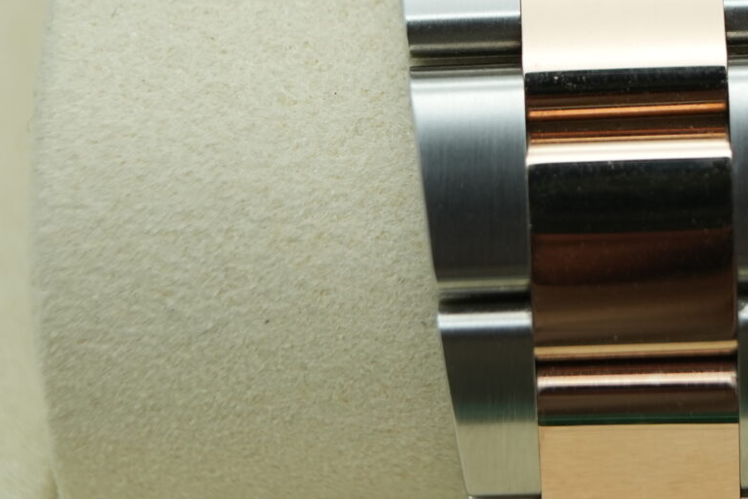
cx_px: 631
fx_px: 2411
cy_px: -98
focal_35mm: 116
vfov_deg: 11.6
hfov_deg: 17.4
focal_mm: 35
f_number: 5
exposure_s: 1/250
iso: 400
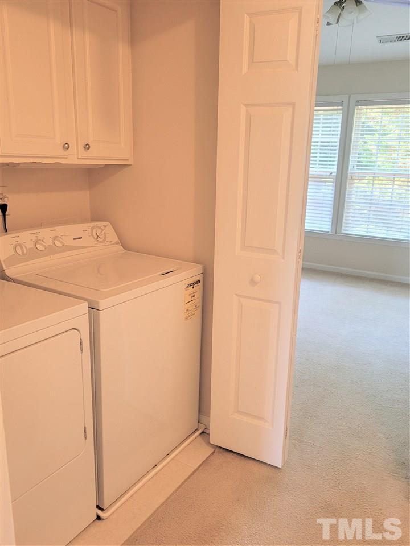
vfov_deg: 67.3
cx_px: 205
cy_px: 273
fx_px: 411
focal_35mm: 26
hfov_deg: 53.1
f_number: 1.8
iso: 160
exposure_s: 1/39
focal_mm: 5.4
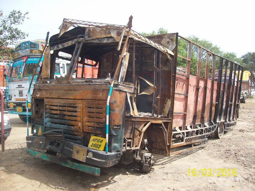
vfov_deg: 39.7
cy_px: 96
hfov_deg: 51.4
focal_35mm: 36
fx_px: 265
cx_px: 128
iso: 80
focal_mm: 6
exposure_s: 1/522
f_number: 2.7
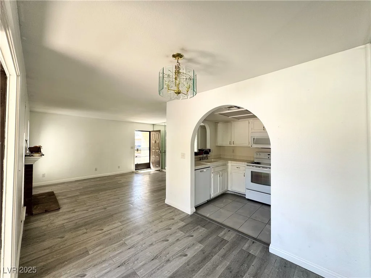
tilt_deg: +1.3
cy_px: 139
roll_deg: -0.1
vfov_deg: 85.7
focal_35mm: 14
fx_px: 150
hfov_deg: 102.1
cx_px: 186
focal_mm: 2.22
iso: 64
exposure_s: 1/99
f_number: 2.2
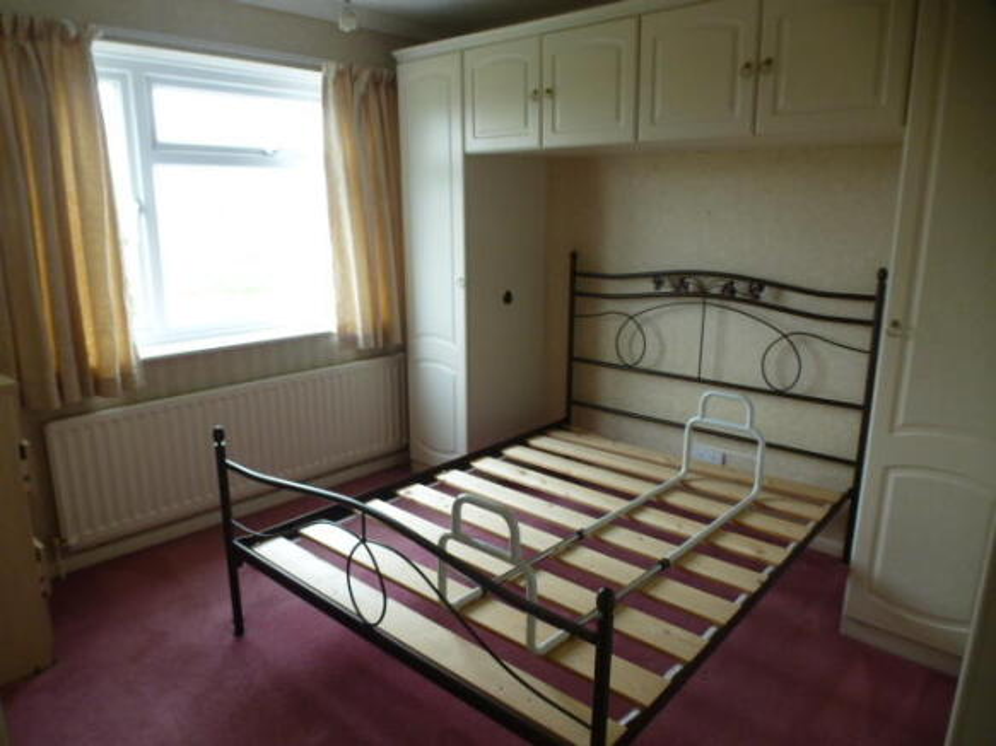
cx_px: 498
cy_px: 373
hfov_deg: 71.6
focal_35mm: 24
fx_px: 690
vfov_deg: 56.8
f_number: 3.3
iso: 250
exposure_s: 1/60
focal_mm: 4.3
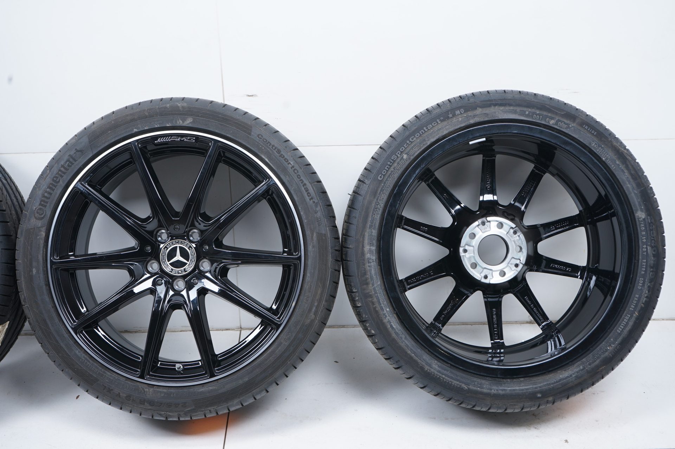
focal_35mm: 46
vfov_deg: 29.2
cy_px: 224
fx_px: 862
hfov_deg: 42.8
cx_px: 338
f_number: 7.1
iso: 250
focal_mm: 46
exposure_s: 1/125
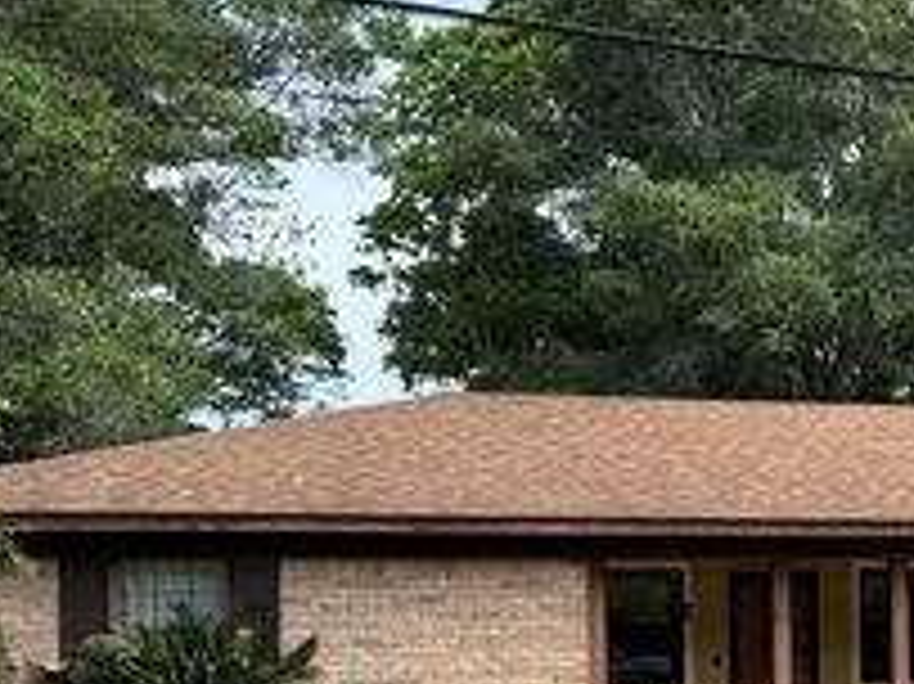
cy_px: 623
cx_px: 855
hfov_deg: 28.8
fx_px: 1689
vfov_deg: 22.3
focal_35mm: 64
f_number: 1.6
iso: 50
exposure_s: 1/1499
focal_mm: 5.96
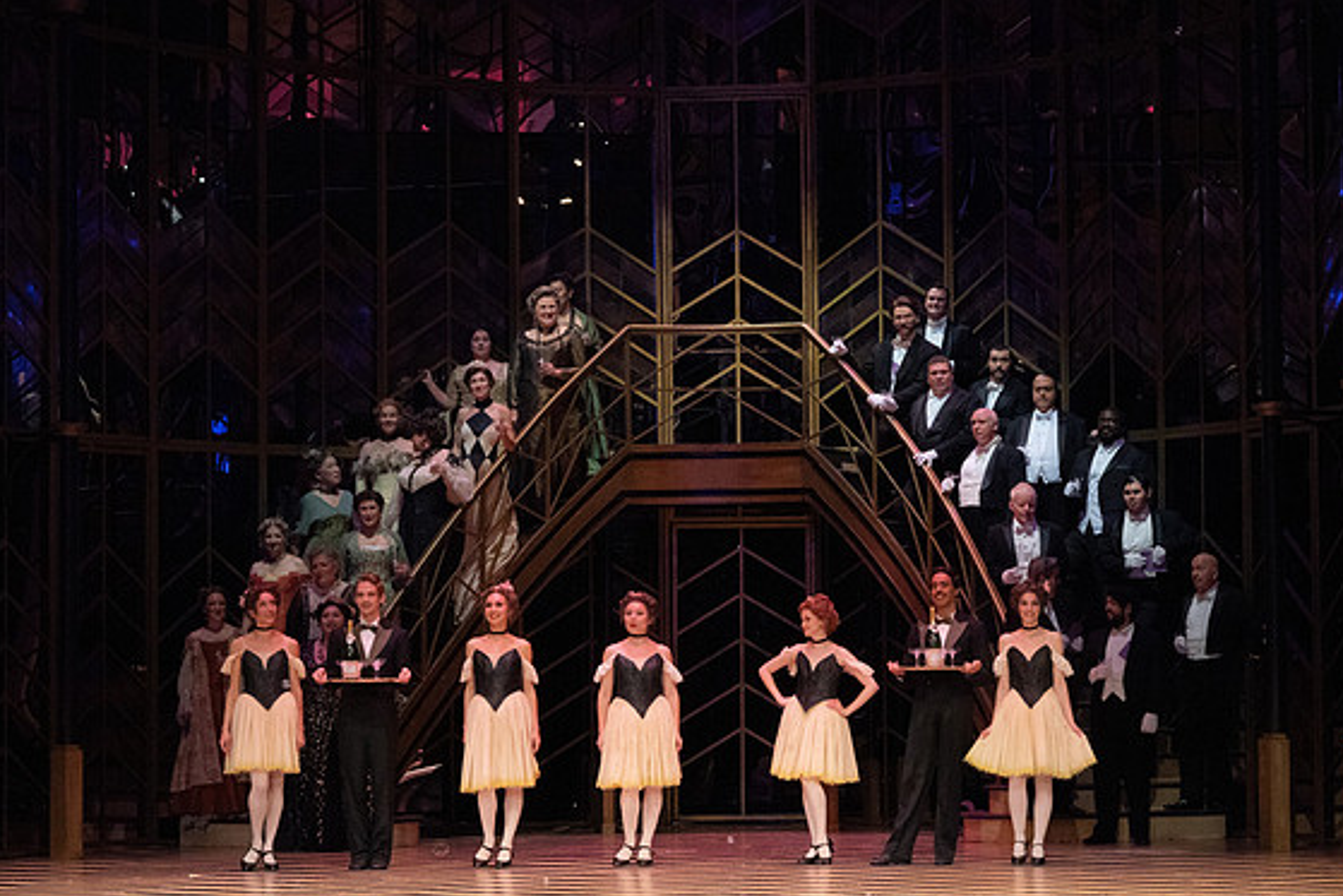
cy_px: 443
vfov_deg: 12.2
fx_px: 4179
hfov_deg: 18.3
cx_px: 670
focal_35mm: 112
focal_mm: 108
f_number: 14
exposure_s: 1/400
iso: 12800
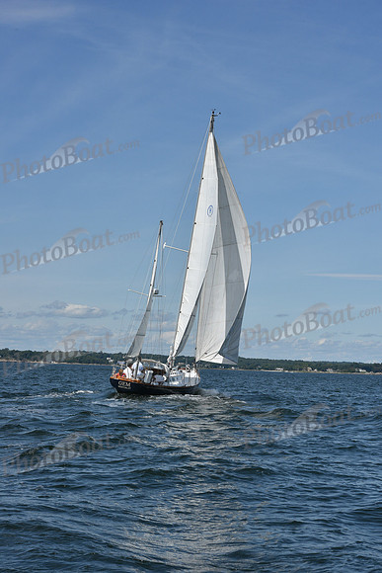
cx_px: 191
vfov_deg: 28.8
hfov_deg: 19.5
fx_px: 1113
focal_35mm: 70
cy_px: 286
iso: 320
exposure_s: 1/1000
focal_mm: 70
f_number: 11
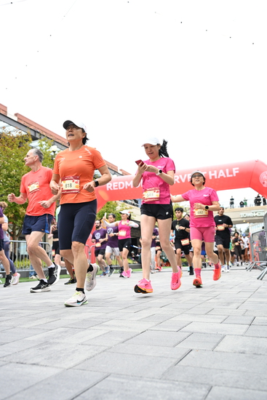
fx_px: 345
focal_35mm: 31
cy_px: 200
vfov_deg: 60.3
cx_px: 134
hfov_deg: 42.3
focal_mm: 31
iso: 2000
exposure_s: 1/640
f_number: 4
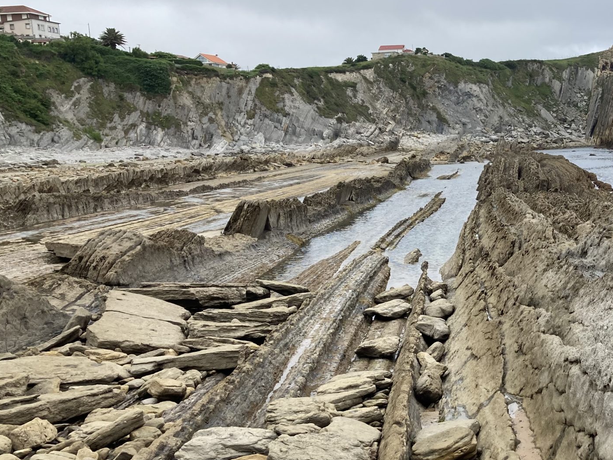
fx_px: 903
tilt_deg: -9.9
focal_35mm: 51
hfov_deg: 35.9
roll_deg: +2.1
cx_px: 514
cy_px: 288
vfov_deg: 28.5
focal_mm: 3.99
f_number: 1.8
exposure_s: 1/857
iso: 20
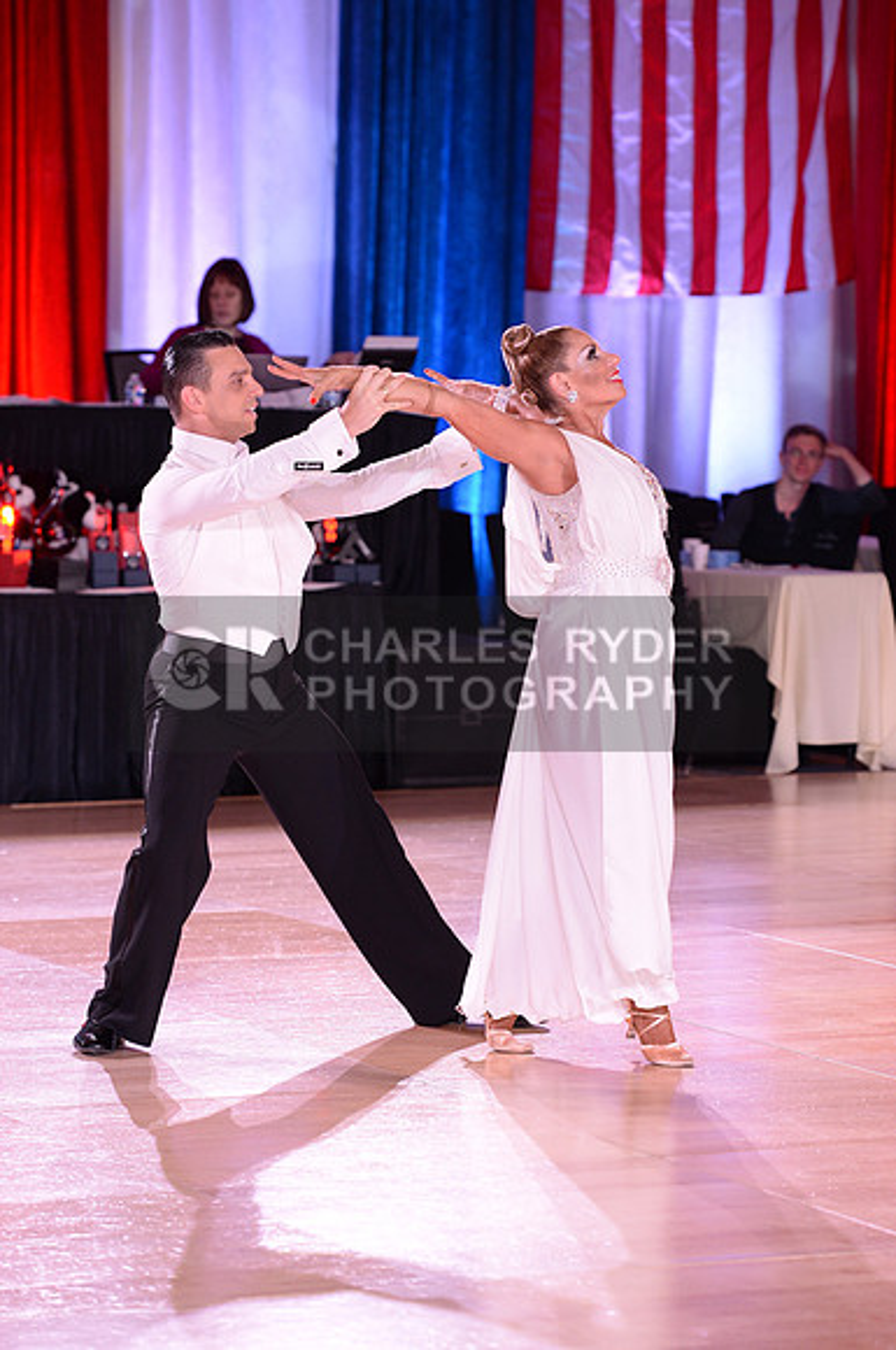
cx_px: 448
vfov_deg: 15.2
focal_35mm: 135
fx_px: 5055
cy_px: 675
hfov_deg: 10.1
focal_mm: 135
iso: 1600
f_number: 4
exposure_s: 1/250
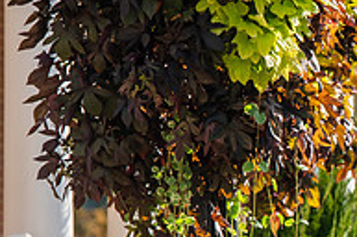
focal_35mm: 497
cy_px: 231
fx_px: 4920
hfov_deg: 4.1
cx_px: 529
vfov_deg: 2.8
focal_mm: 165
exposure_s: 1/320
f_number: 5.6
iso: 160
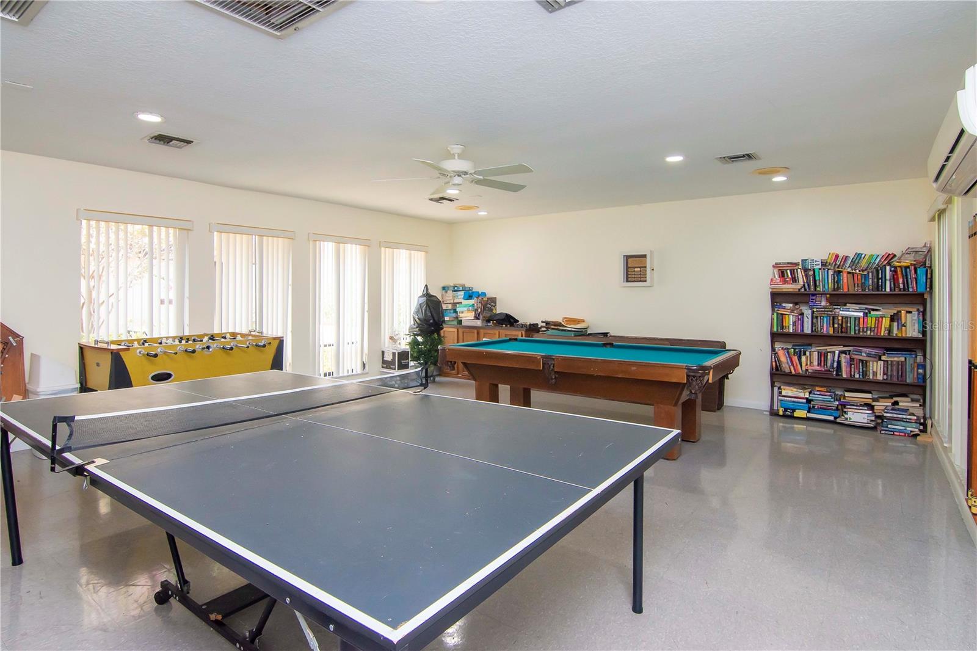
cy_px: 326
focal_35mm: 16
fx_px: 448
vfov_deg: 72.0
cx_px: 488
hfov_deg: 95.0
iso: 500
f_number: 8
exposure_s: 1/60
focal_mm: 11
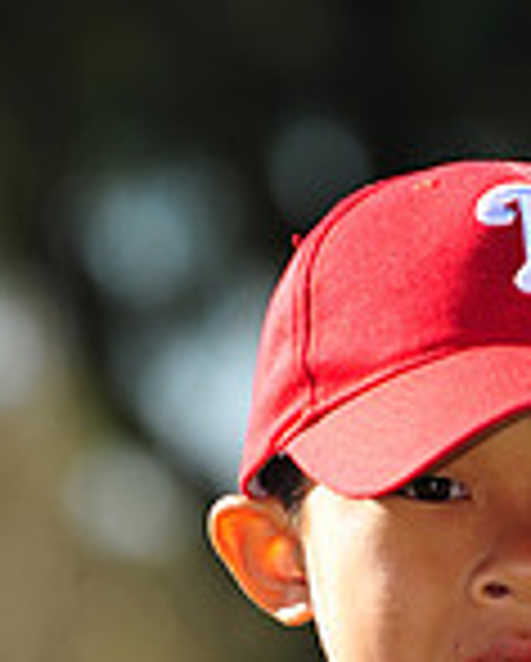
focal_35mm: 500
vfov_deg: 3.9
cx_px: 526
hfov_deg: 3.1
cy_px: 797
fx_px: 9802
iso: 200
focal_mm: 135
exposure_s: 1/800
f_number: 4.5
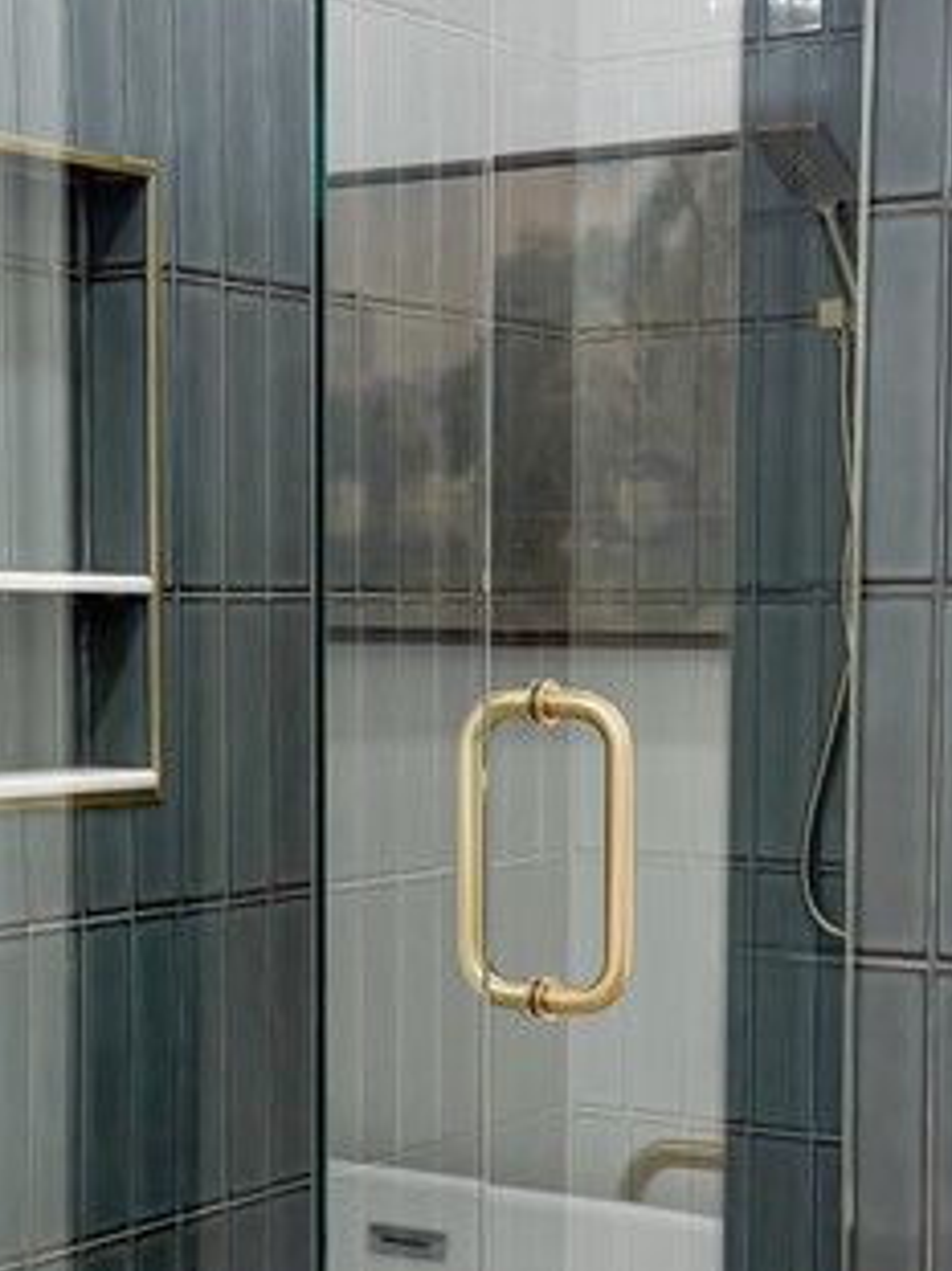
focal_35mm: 79
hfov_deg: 18.6
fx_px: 2899
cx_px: 311
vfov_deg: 24.6
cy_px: 809
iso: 125
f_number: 1.8
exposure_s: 1/120
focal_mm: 6.76
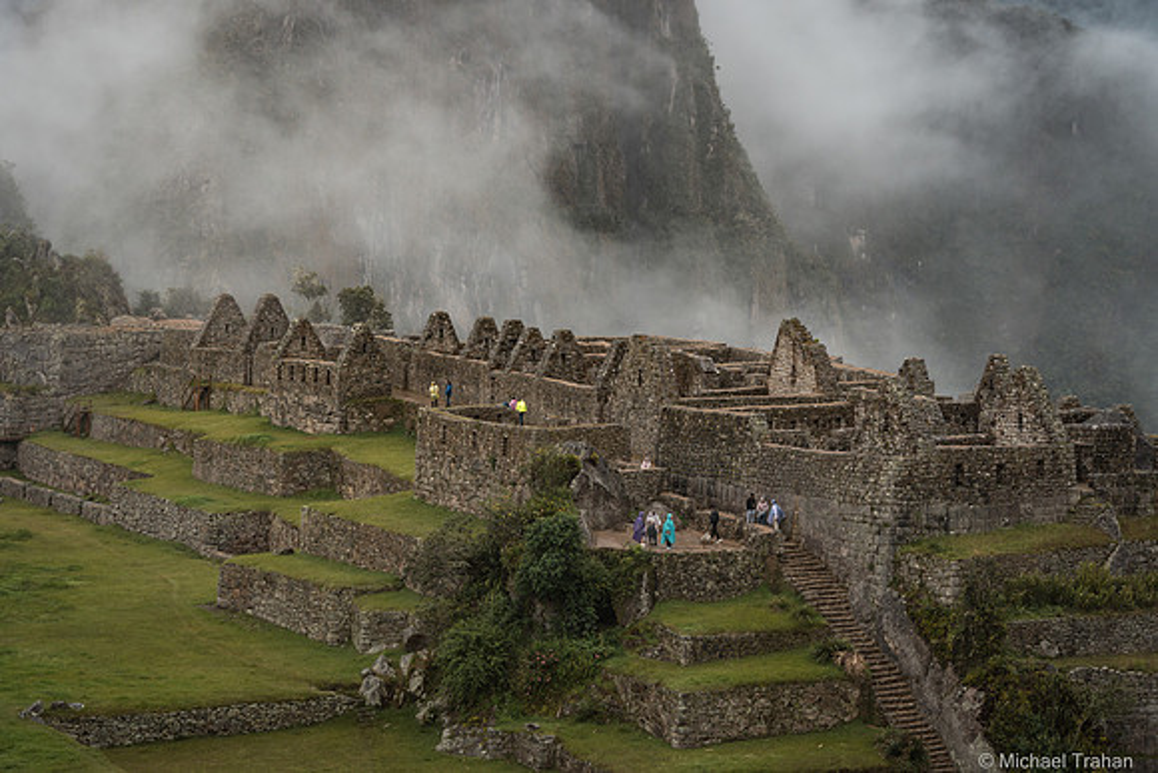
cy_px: 386
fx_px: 2577
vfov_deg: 17.1
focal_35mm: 80
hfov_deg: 25.3
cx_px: 579
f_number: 9
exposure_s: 1/200
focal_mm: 78
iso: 250
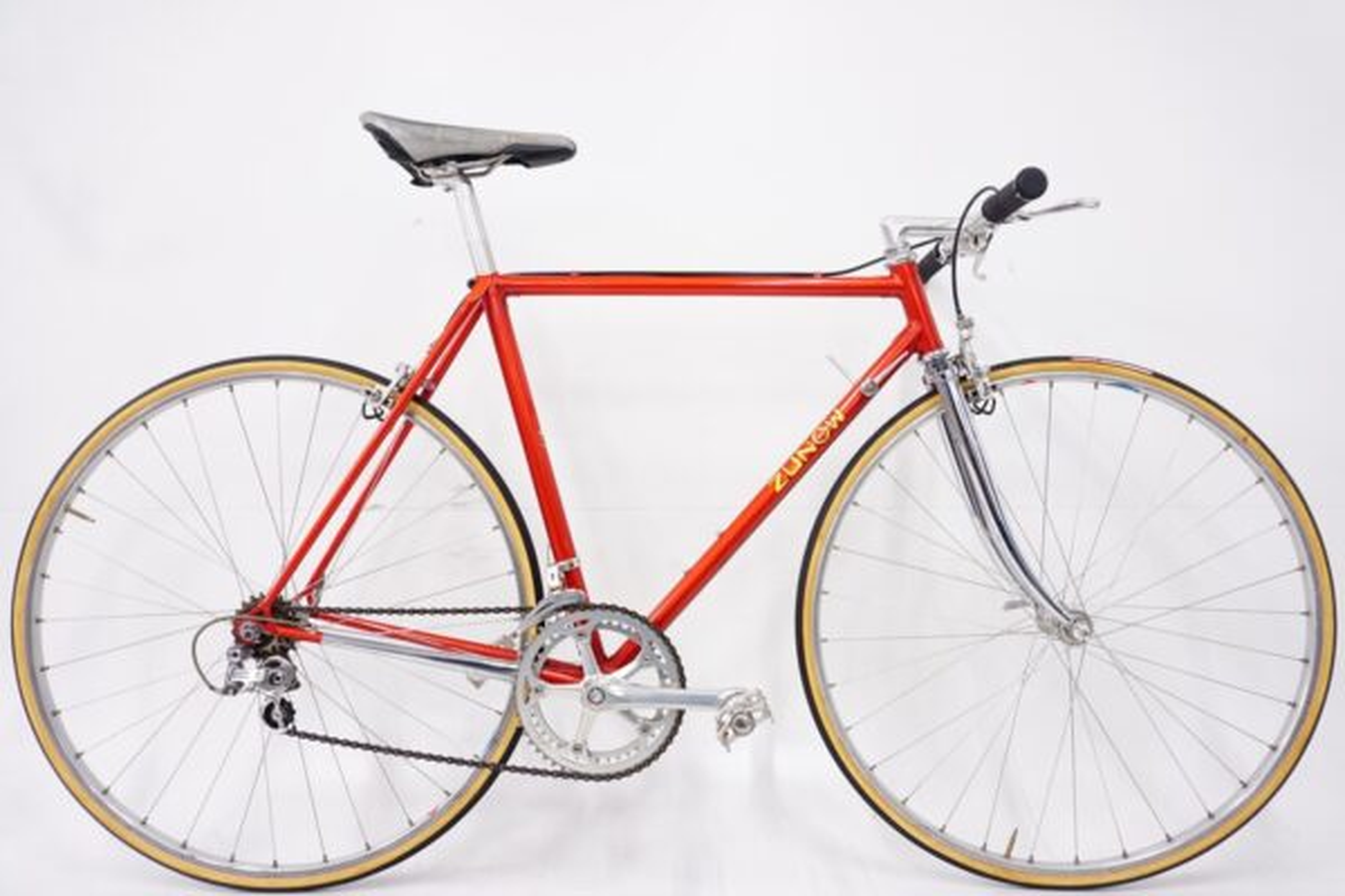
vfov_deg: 53.1
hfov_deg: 73.7
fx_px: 897
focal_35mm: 24
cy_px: 448
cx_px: 672
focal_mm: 16
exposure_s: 1/40
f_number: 5.6
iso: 1250
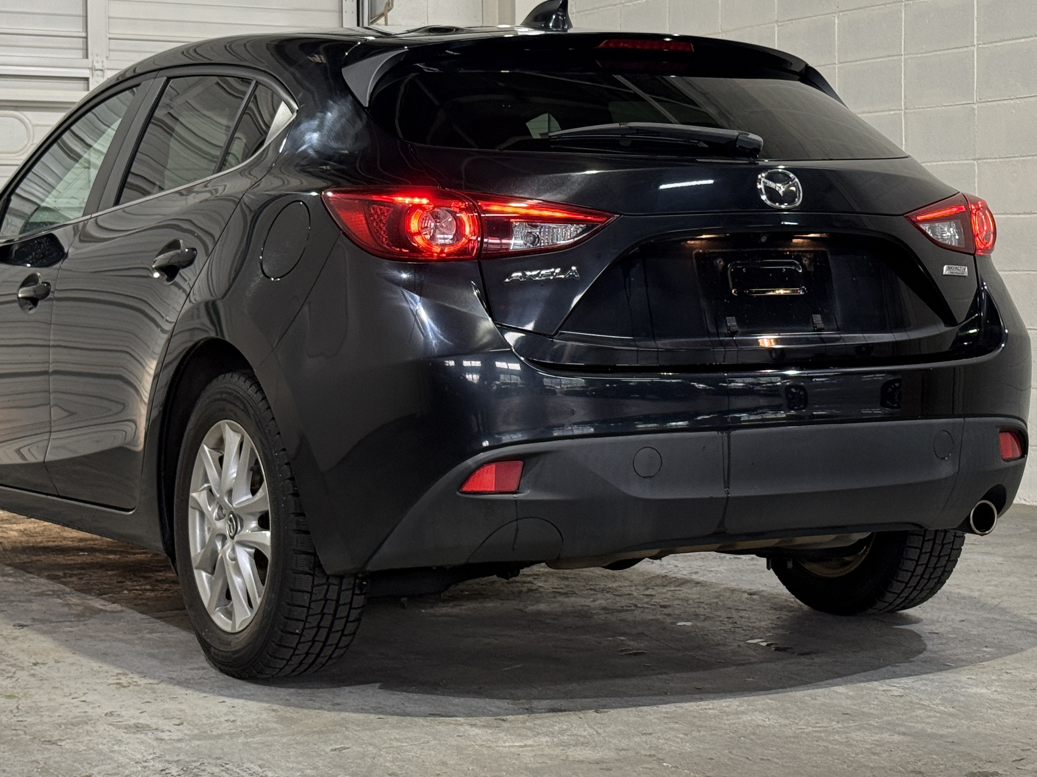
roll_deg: -0.3
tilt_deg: +0.6
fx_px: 2187
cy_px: 245
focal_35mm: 73
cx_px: 469
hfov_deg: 26.7
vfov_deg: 20.1
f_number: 1.78
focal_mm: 6.76
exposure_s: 1/60
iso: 80
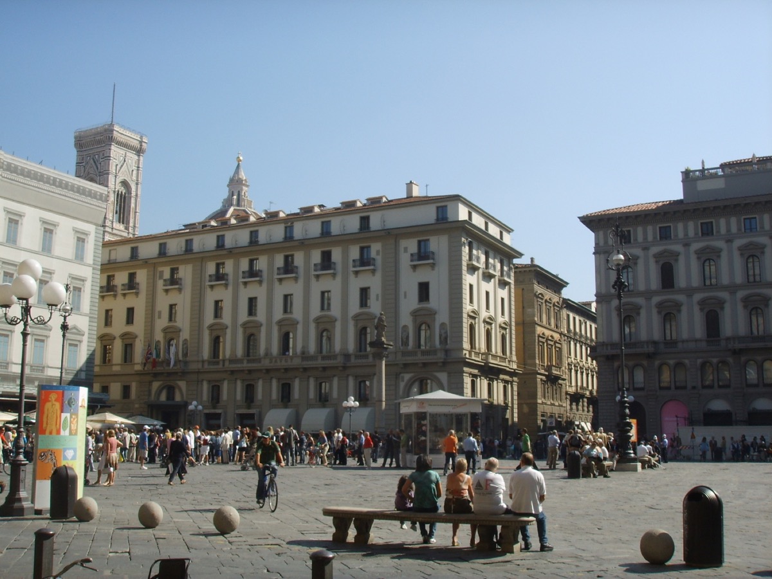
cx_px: 386
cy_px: 290
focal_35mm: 39
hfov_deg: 47.9
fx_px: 870
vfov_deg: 36.8
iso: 50
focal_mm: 6.6
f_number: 6.3
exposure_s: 1/250
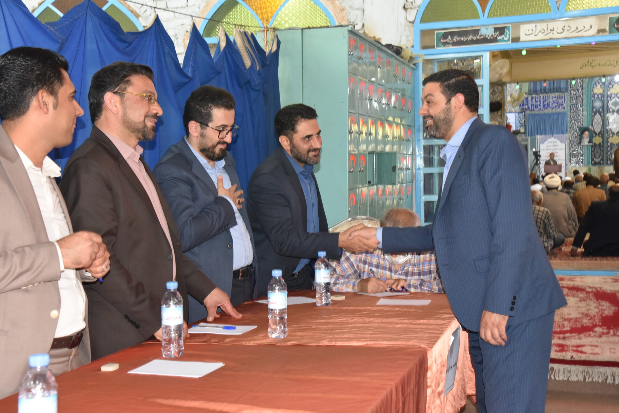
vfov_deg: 27.0
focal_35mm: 50
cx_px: 310
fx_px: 860
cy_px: 206
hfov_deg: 39.6
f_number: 8
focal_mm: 50
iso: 6400
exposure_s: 1/100
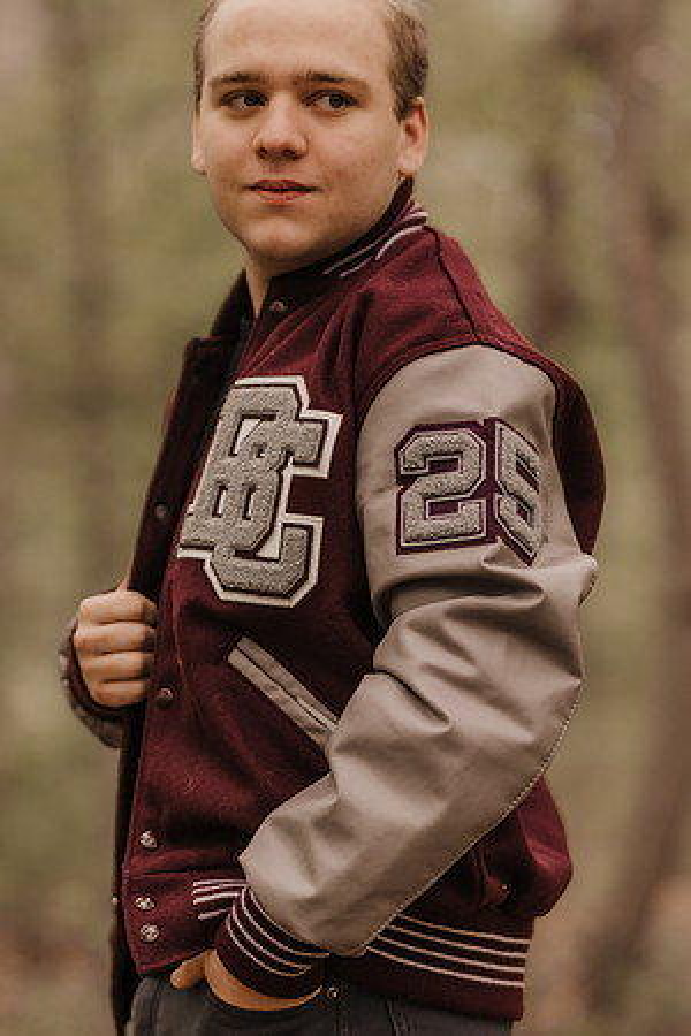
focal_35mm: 127
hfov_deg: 10.8
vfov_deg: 16.1
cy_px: 518
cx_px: 346
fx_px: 3656
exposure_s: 1/800
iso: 125
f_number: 1.6
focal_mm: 85
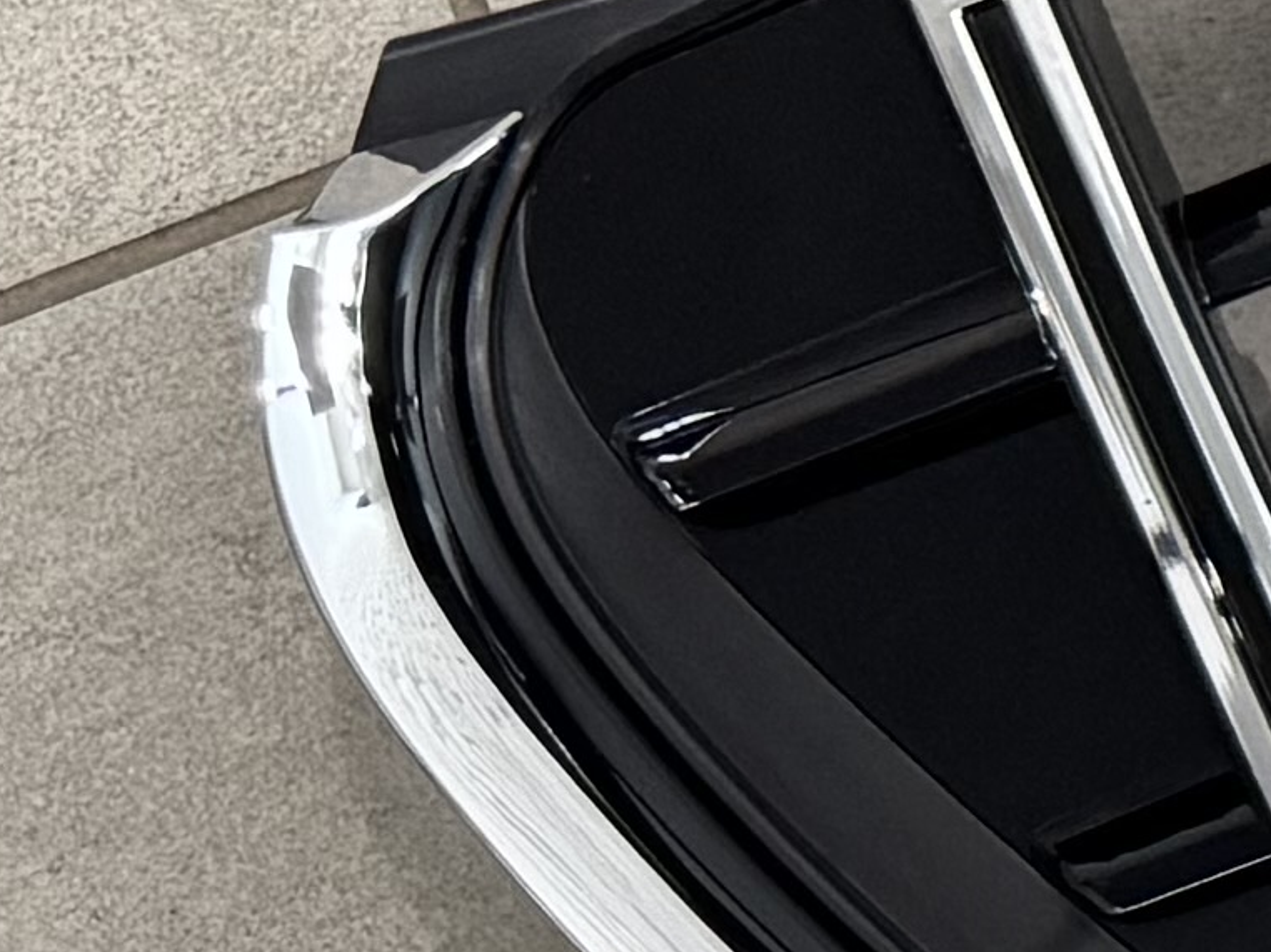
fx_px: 6607
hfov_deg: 8.3
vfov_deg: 8.2
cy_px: -130
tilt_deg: -64.4
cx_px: 4447
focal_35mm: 180
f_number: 1.78
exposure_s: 1/65
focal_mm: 6.76
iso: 200
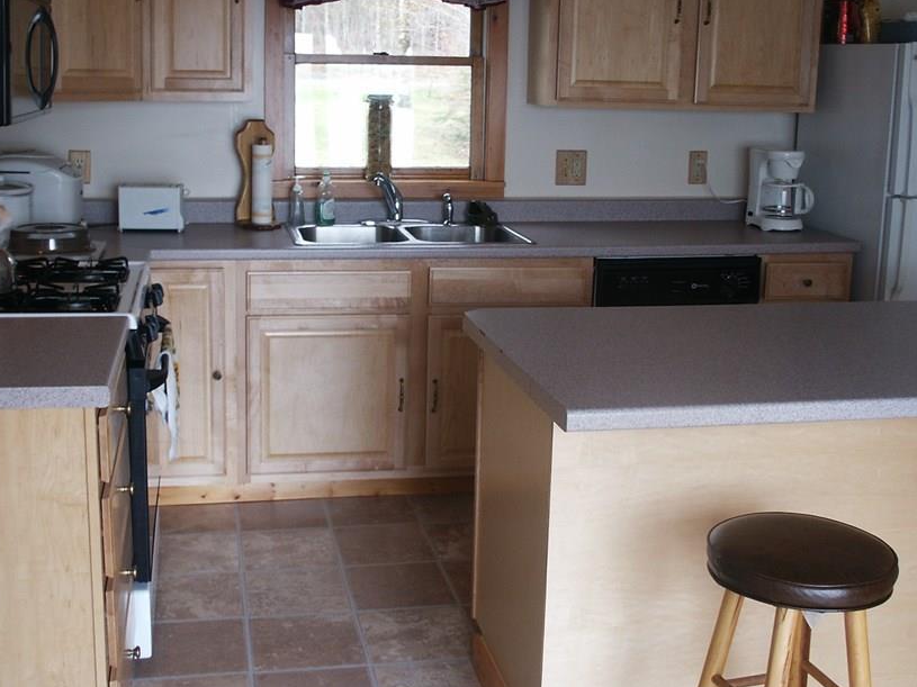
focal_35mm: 44
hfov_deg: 42.8
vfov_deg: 32.7
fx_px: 1165
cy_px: 266
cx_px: 378
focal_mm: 7.18
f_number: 3
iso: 64
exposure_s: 1/45
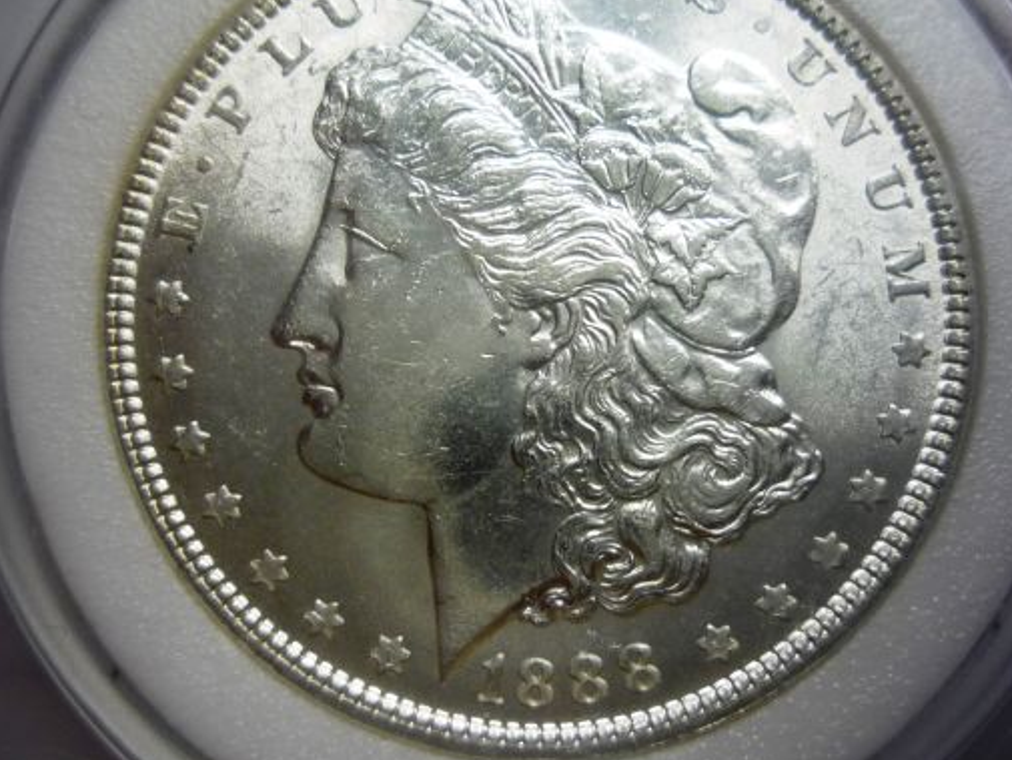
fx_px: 1111
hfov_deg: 48.9
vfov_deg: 37.7
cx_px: 563
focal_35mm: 38
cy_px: 339
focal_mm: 5.2
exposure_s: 1/40
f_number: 3.3
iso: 100
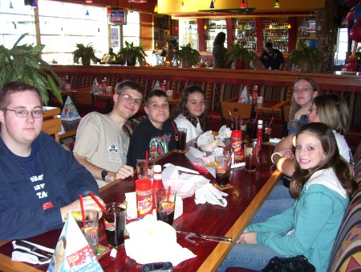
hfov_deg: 53.9
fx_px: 355
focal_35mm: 34
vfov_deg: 41.8
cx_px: 180
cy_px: 136
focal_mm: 5.6
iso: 80
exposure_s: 1/60
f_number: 2.7
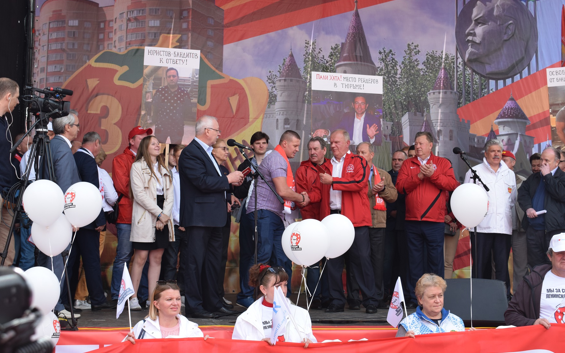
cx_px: 284
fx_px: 862
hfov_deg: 36.3
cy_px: 163
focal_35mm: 56
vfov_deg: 23.1
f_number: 8
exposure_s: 1/250
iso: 320
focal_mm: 36
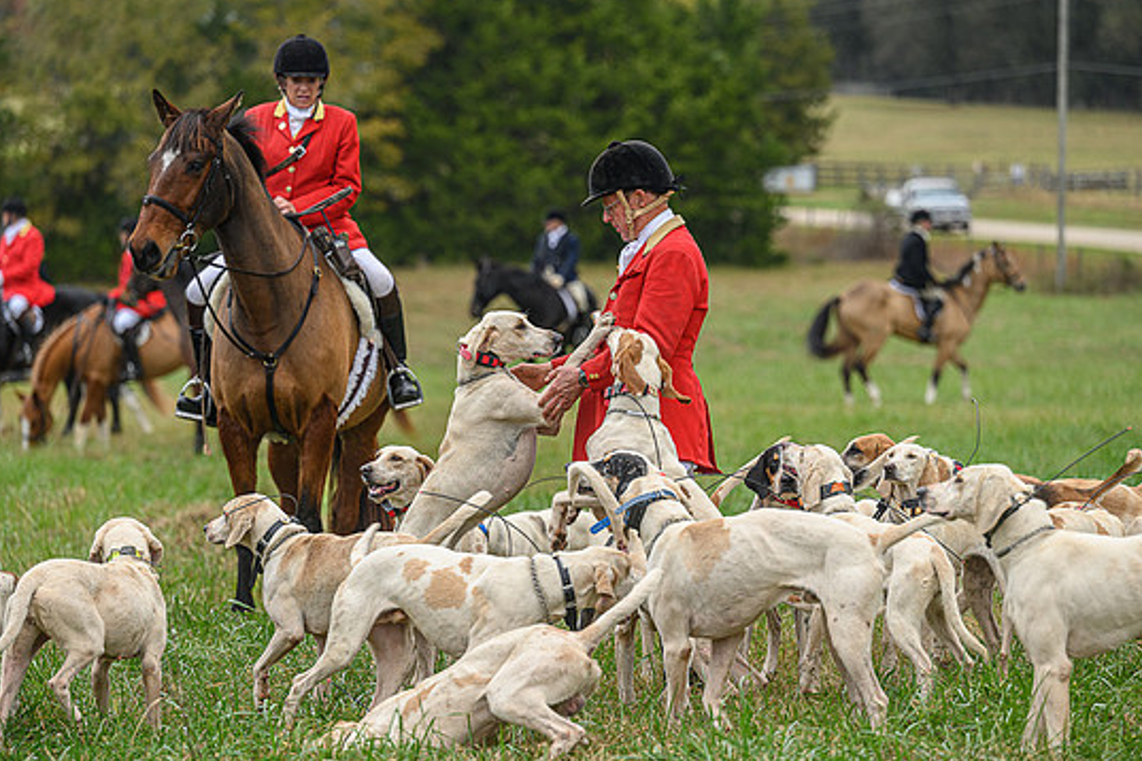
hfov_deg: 12.8
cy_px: 369
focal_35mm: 160
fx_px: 5075
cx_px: 556
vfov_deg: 8.6
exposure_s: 1/500
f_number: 3.5
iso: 400
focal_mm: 145
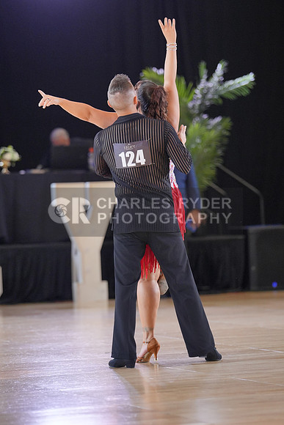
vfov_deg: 12.6
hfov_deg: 8.4
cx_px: 142
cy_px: 212
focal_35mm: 163
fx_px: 1928
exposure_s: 1/500
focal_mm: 109
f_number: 2
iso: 1250
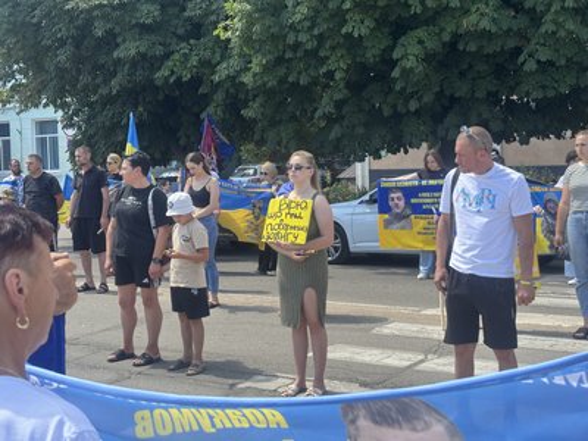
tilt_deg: -3.5
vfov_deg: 28.0
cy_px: 220
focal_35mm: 52
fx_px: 883
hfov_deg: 36.8
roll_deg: +1.8
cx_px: 294
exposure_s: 1/452
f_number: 1.6
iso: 32
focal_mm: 5.96
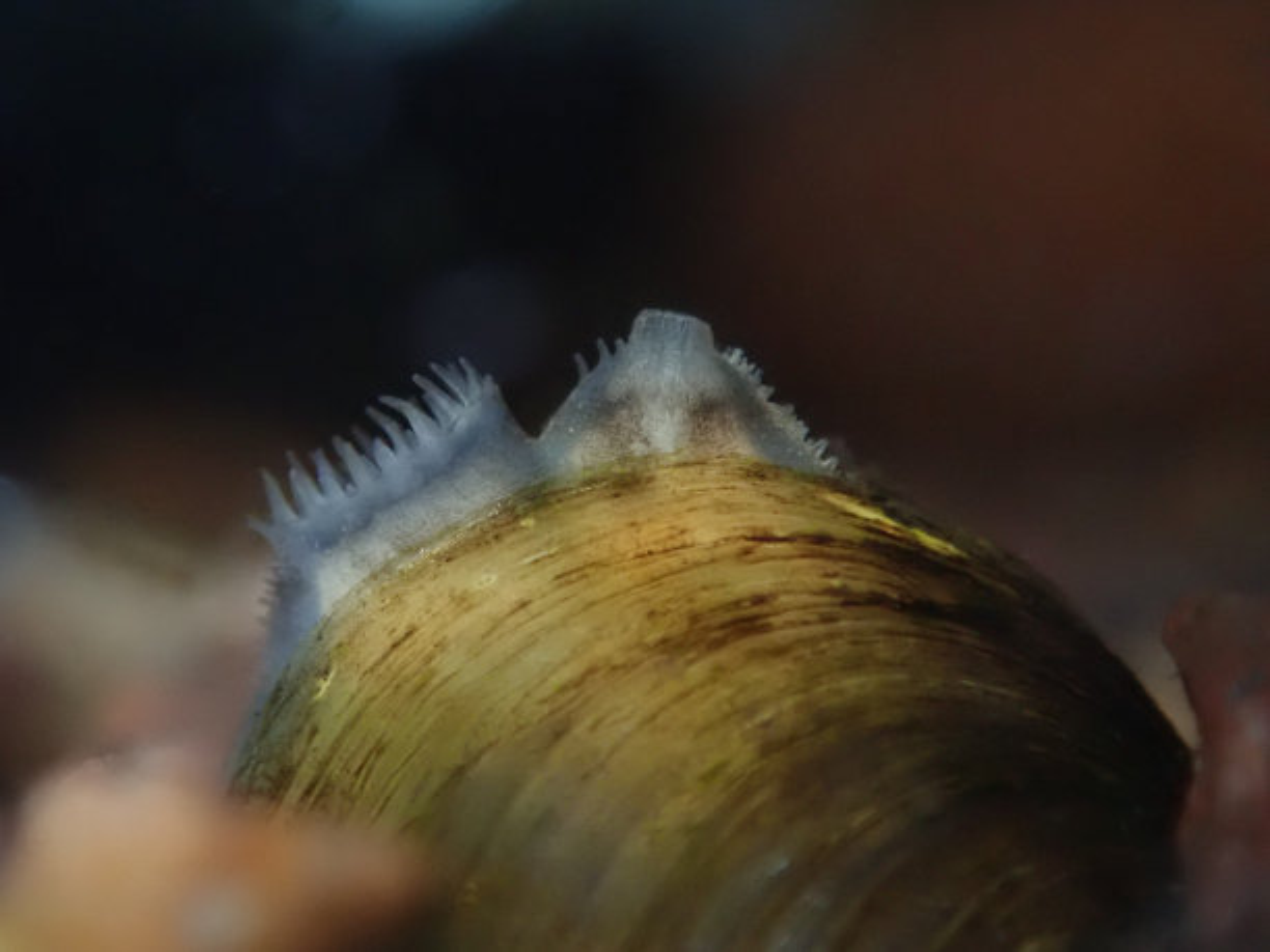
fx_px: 3669
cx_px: 635
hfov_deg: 19.6
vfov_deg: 14.8
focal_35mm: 100
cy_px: 476
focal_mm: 18
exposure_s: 1/100
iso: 1600
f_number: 14
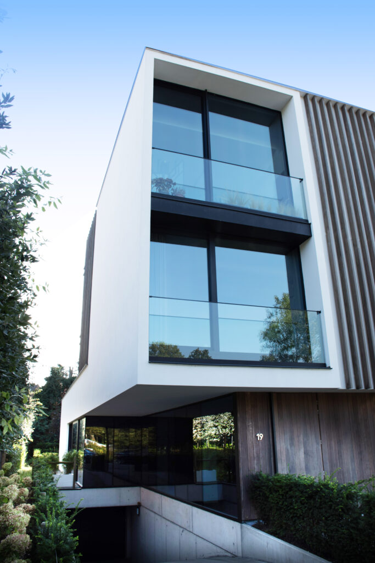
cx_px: 188
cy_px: 282
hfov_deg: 47.9
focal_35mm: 27
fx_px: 422
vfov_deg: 67.4
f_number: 7.1
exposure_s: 1/100
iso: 100
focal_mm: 18
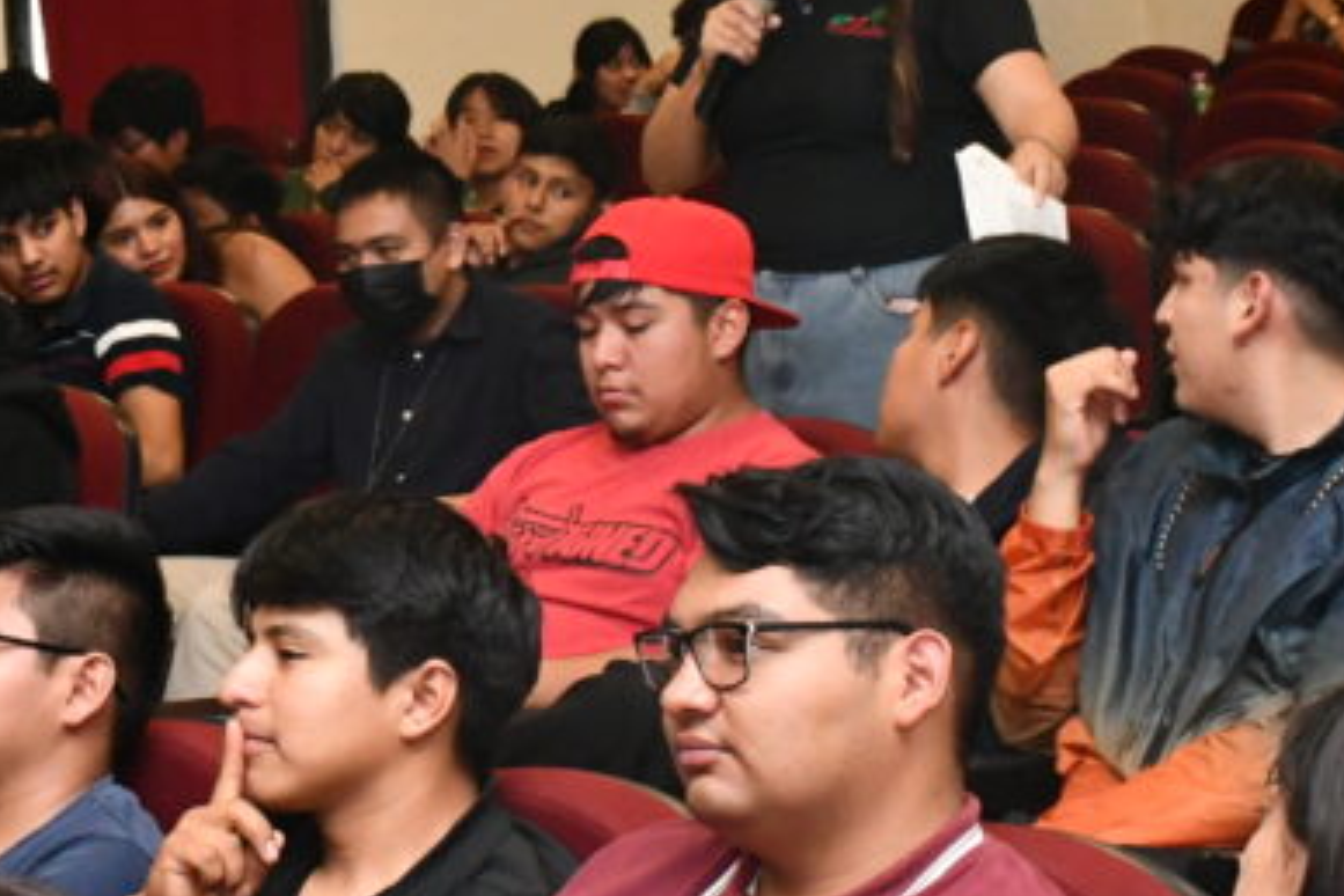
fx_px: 5637
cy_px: 255
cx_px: 94
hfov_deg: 13.5
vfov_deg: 9.1
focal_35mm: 151
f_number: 10
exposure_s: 1/60
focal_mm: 38
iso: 3200
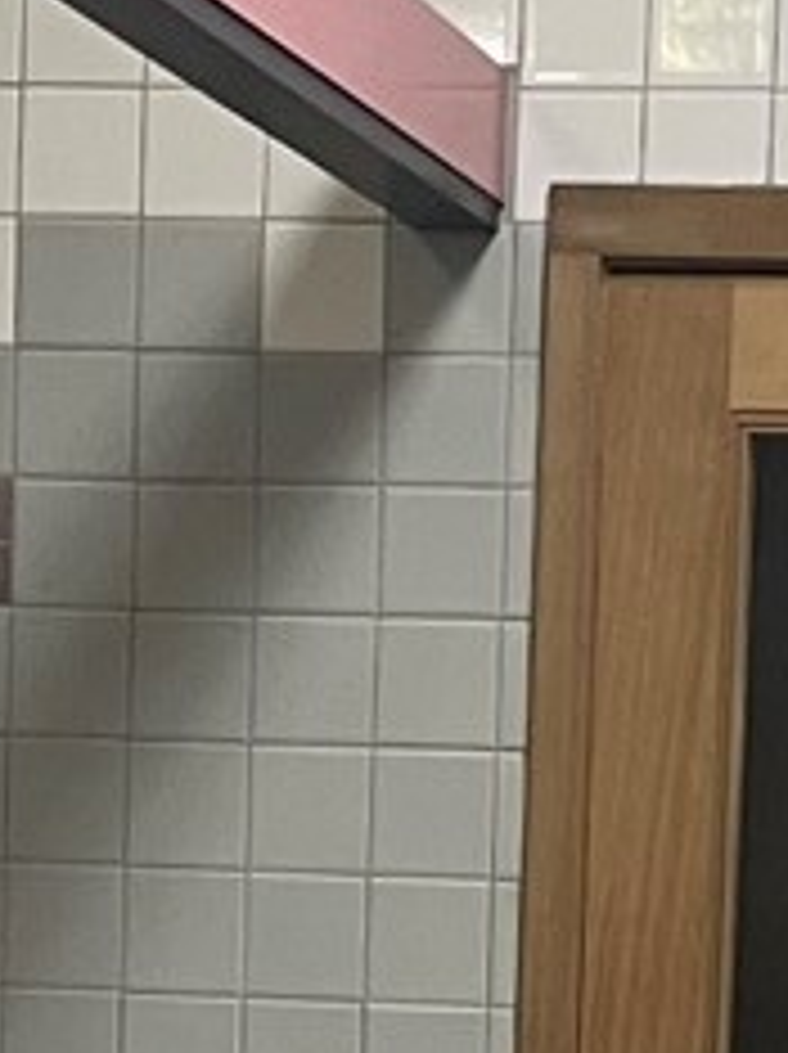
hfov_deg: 8.3
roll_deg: -1.4
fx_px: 5413
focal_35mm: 178
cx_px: 648
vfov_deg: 10.7
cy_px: 1616
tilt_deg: -2.4
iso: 80
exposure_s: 1/60
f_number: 1.6
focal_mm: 4.2
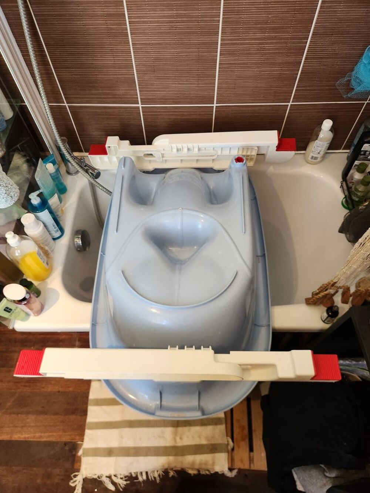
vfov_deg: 73.9
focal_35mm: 23
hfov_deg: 58.9
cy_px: 246
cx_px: 185
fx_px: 328
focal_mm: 5.4
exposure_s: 1/100
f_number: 1.8
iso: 320
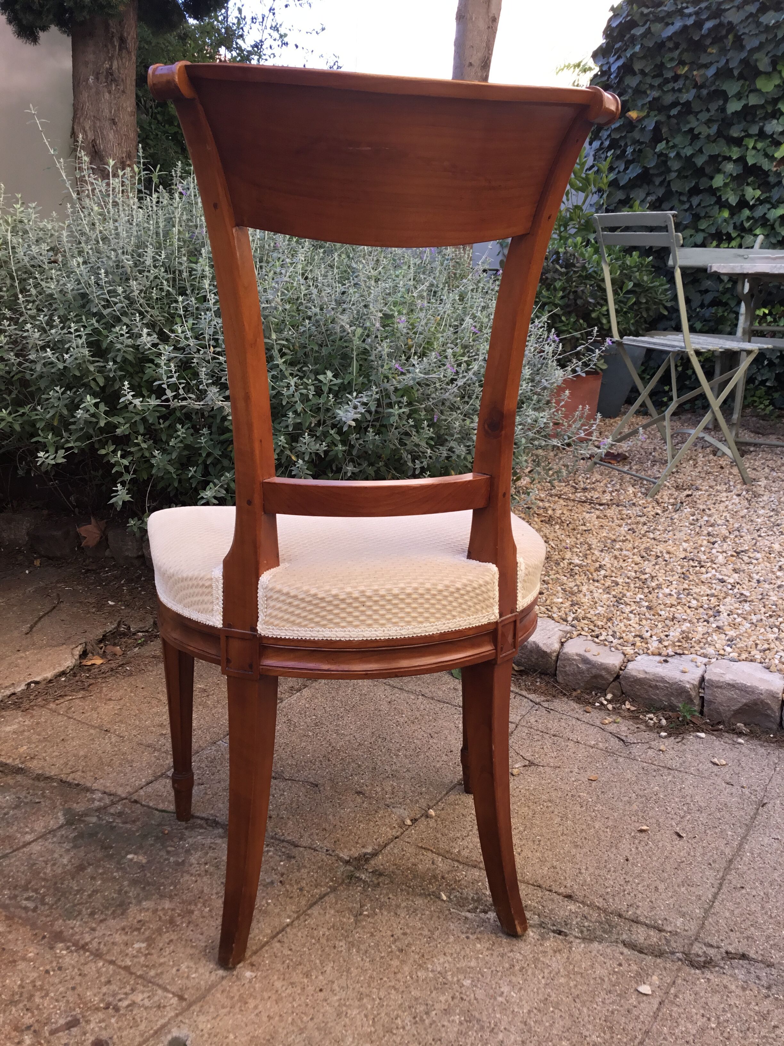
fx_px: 936
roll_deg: -2.2
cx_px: 392
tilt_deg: -12.6
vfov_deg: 58.4
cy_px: 523
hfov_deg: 45.4
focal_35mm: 31
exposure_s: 1/123
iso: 25
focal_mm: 3.3
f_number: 2.4
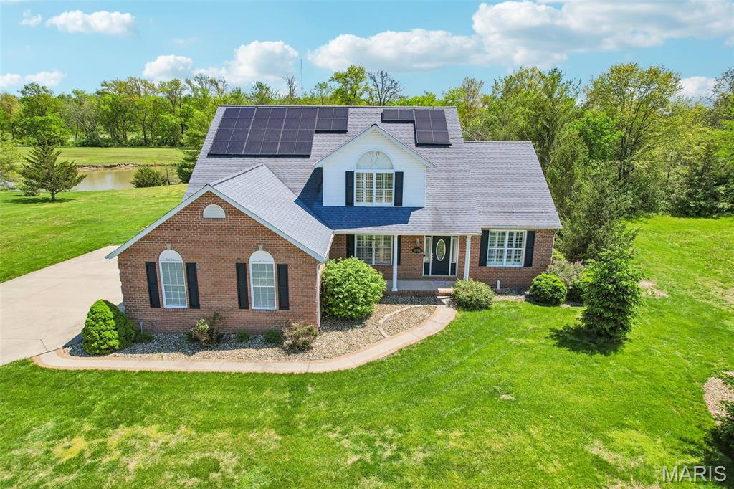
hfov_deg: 78.6
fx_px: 448
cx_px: 367
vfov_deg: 57.2
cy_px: 244
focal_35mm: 22
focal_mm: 8.4
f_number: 2.8
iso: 100
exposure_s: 1/2000
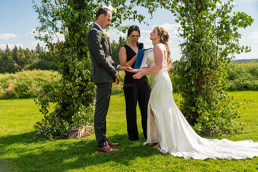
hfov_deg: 44.5
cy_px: 86
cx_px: 129
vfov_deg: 30.5
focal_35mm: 44
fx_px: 315
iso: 400
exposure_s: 1/2000
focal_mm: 44
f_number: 4.5
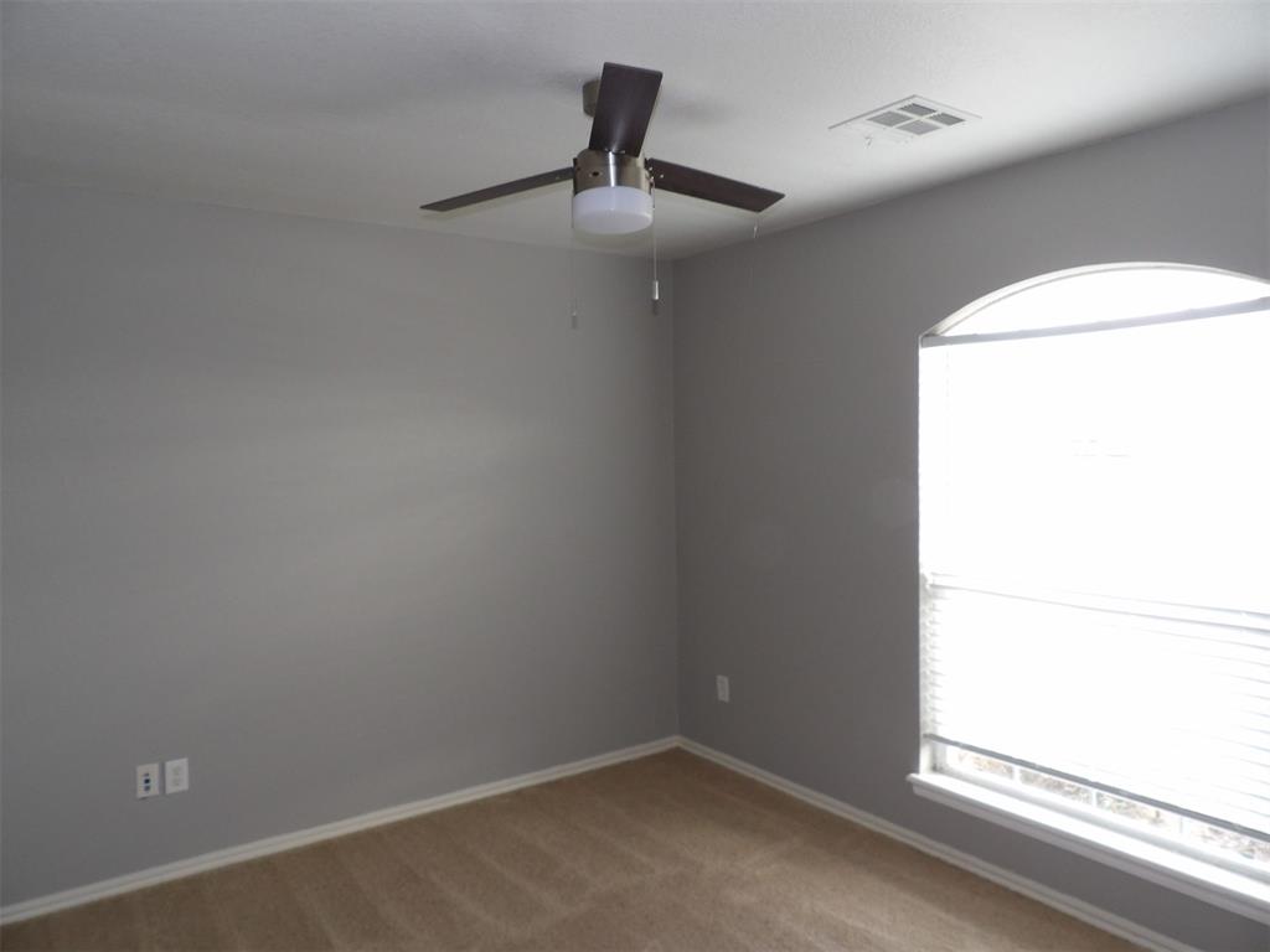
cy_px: 476
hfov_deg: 71.6
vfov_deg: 56.8
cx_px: 635
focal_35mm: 24
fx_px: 881
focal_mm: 4.3
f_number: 3.2
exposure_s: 1/33
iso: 158
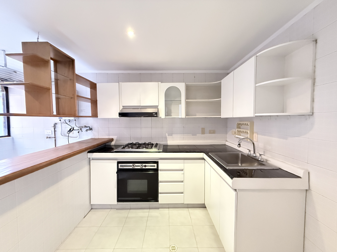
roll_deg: +0.3
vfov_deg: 85.7
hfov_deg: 102.1
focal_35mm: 14
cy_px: 126
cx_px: 168
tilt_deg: -1.8
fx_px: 136
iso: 1250
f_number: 2.2
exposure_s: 1/40
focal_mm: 2.22
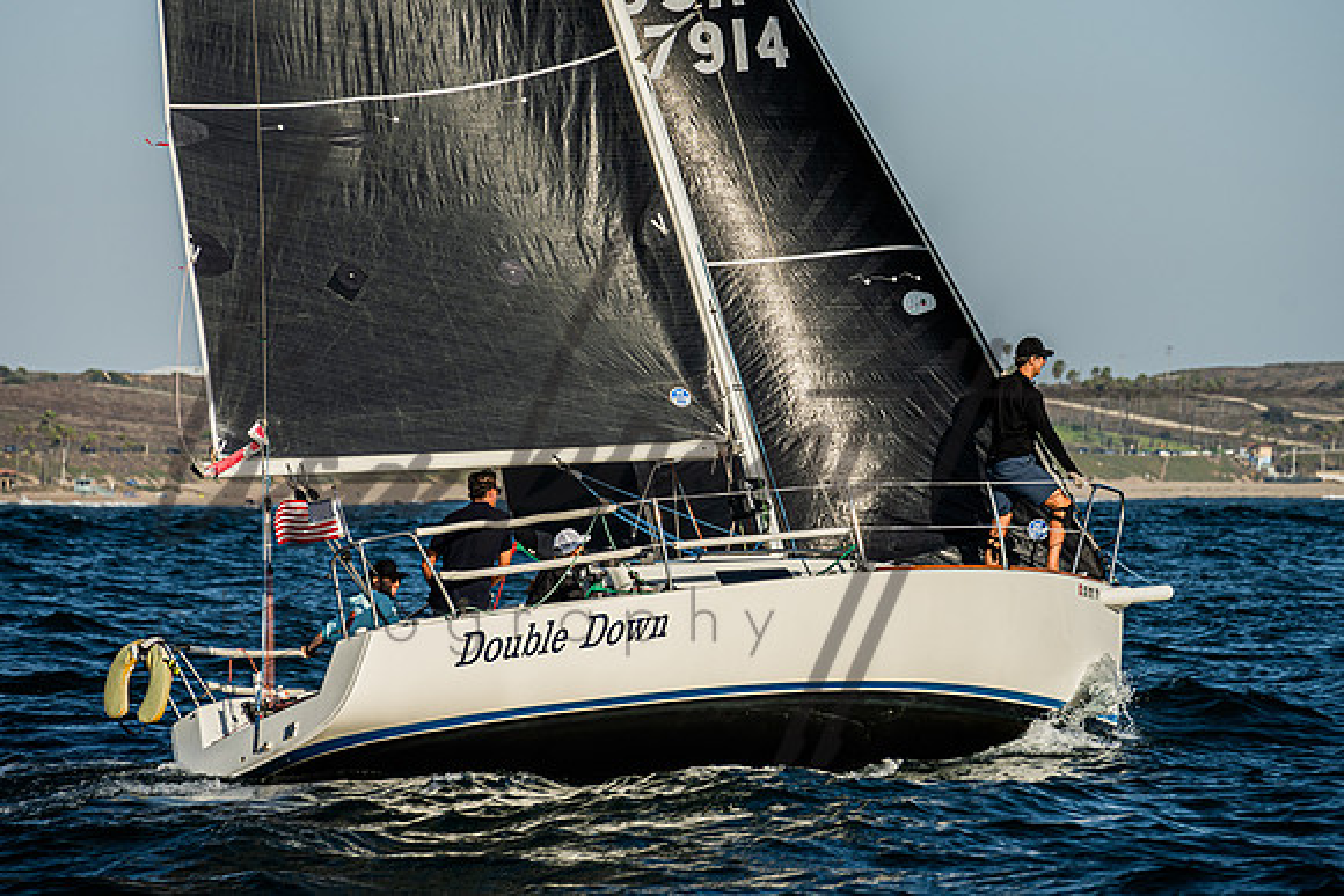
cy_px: 361
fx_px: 10247
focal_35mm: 274
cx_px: 690
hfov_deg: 7.5
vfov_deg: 5.0
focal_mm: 200
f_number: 6.3
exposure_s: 1/1000
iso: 100
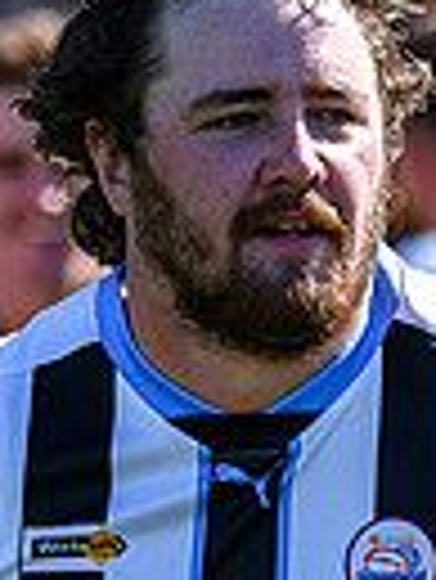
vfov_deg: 1.6
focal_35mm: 1235
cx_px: 282
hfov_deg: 1.2
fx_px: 20706
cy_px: 534
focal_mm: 135
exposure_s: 1/2500
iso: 200
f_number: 2.8
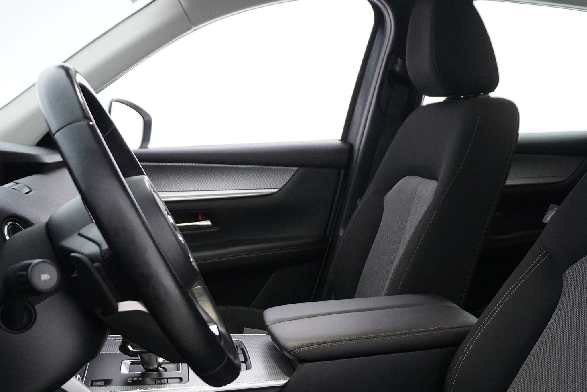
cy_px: 326
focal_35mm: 41
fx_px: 669
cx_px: 333
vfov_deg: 31.6
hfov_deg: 47.3
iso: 6400
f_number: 3.5
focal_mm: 16
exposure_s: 1/125
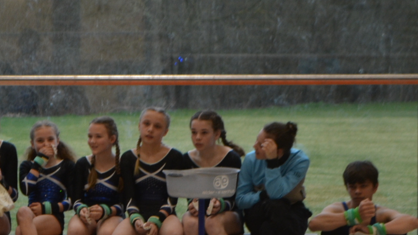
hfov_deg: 10.5
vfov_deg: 5.9
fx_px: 2263
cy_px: 231
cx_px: -10
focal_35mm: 204
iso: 400
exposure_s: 1/60
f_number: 5.6
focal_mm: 55
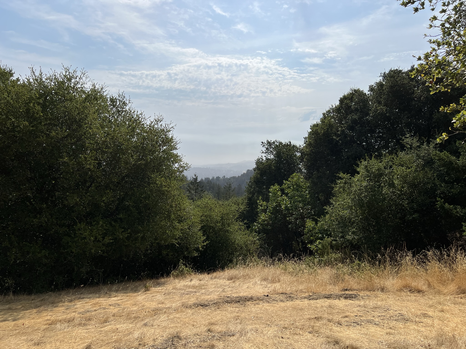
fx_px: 350
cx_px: 233
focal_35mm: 26
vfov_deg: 53.1
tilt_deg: -3.4
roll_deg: -0.9
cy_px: 174
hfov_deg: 67.3
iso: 50
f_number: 1.5
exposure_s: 1/12658
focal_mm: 5.7
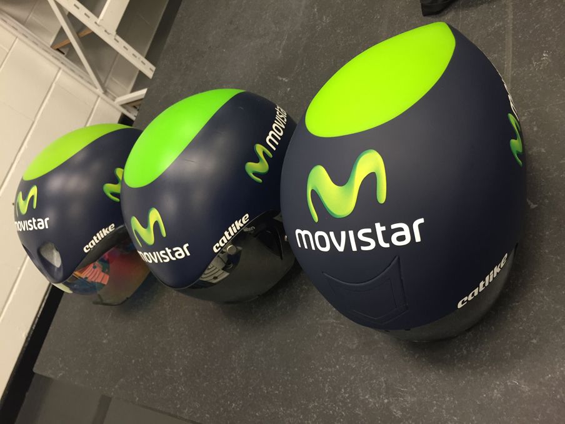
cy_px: 212
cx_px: 282
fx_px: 473
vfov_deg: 48.2
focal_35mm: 29
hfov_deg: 61.7
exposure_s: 1/30
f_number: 2.2
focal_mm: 4.15
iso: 100
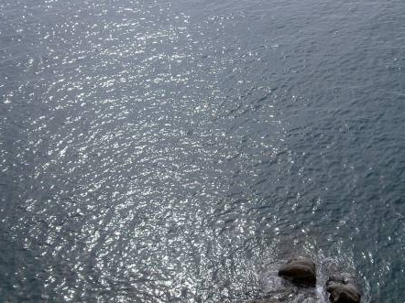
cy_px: 134
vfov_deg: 27.5
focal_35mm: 53
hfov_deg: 36.1
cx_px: 228
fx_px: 620
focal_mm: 8
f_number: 4.7
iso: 100
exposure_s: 1/640
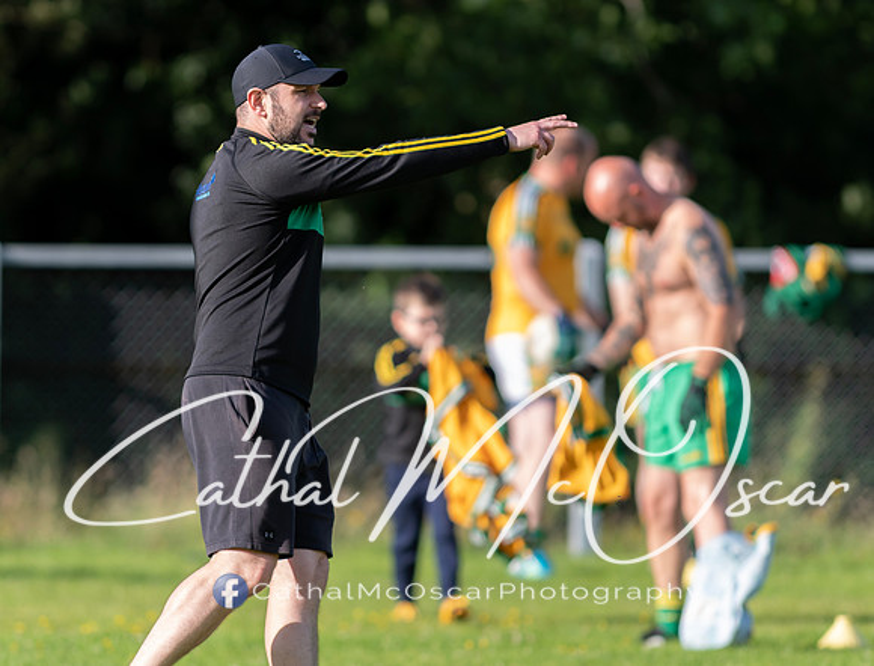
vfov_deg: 2.4
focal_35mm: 622
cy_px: 376
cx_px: 311
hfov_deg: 3.2
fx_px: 15797
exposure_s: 1/1600
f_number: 2.8
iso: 180
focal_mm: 300
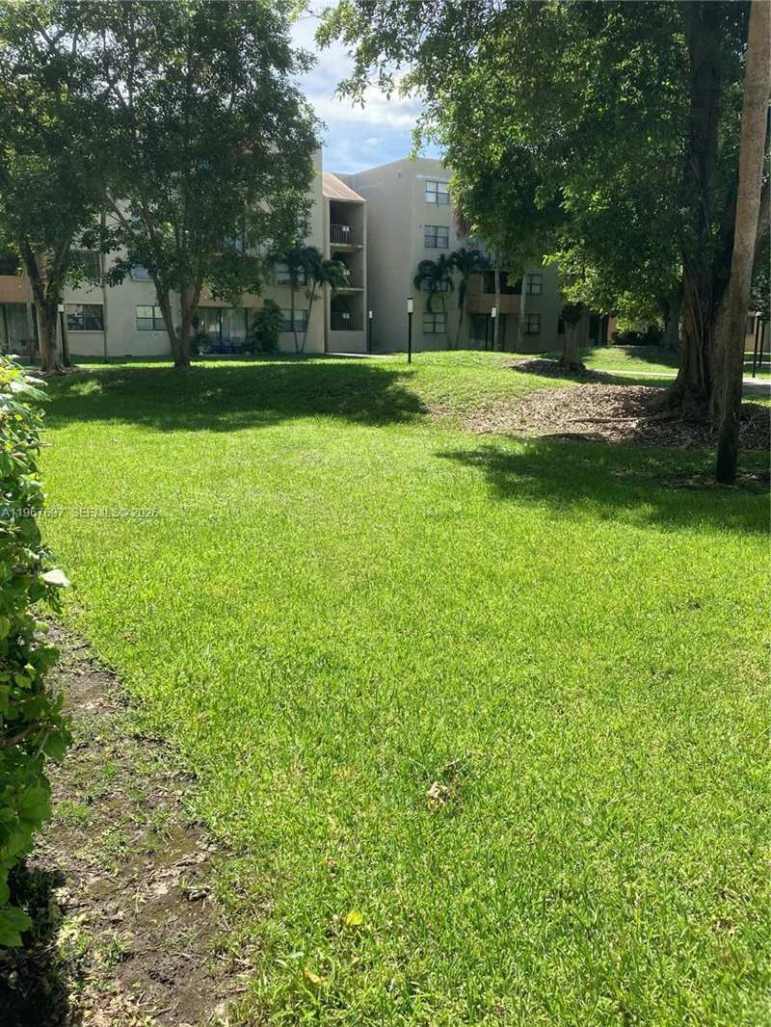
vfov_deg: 63.4
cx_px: 386
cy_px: 514
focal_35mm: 28
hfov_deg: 49.8
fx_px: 831
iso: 20
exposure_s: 1/1043
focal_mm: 3.99
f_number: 1.8
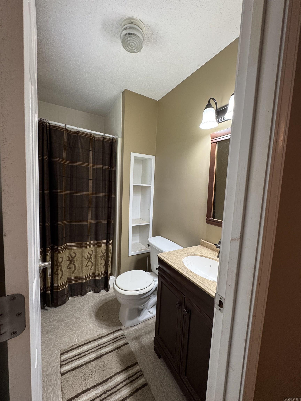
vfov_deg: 102.1
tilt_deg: -5.5
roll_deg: -1.7
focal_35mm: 14
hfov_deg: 85.7
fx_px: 162
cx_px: 150
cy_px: 200
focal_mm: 2.22
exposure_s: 1/60
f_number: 2.2
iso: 160
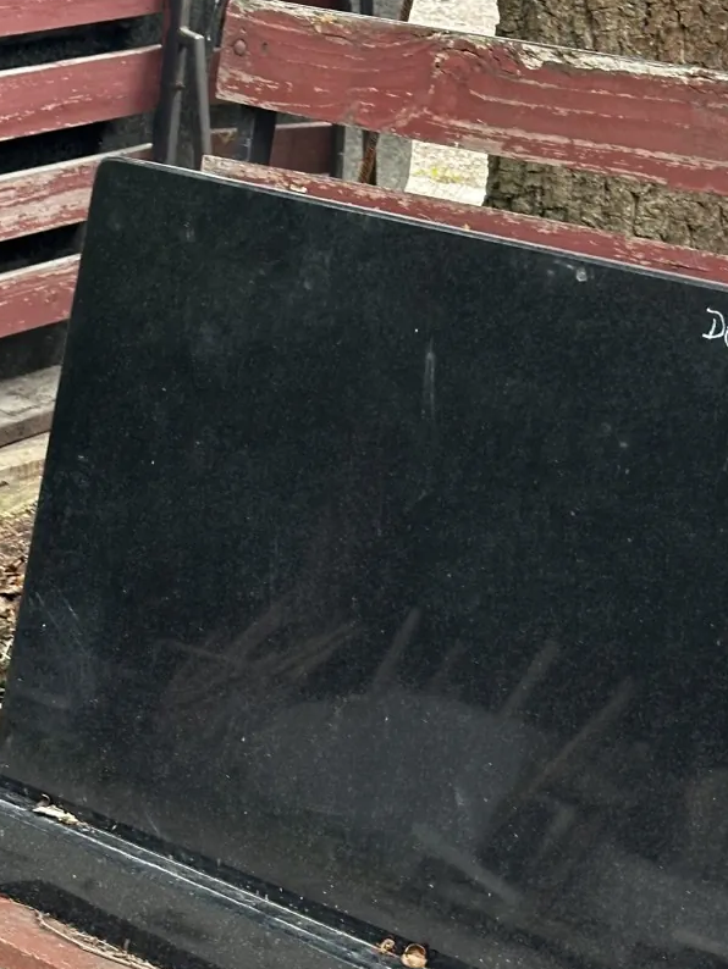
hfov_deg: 16.9
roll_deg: -2.1
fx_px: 2438
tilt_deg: -20.9
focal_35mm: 87
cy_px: 548
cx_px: 533
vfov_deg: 22.5
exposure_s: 1/60
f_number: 1.78
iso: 125
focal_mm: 6.86
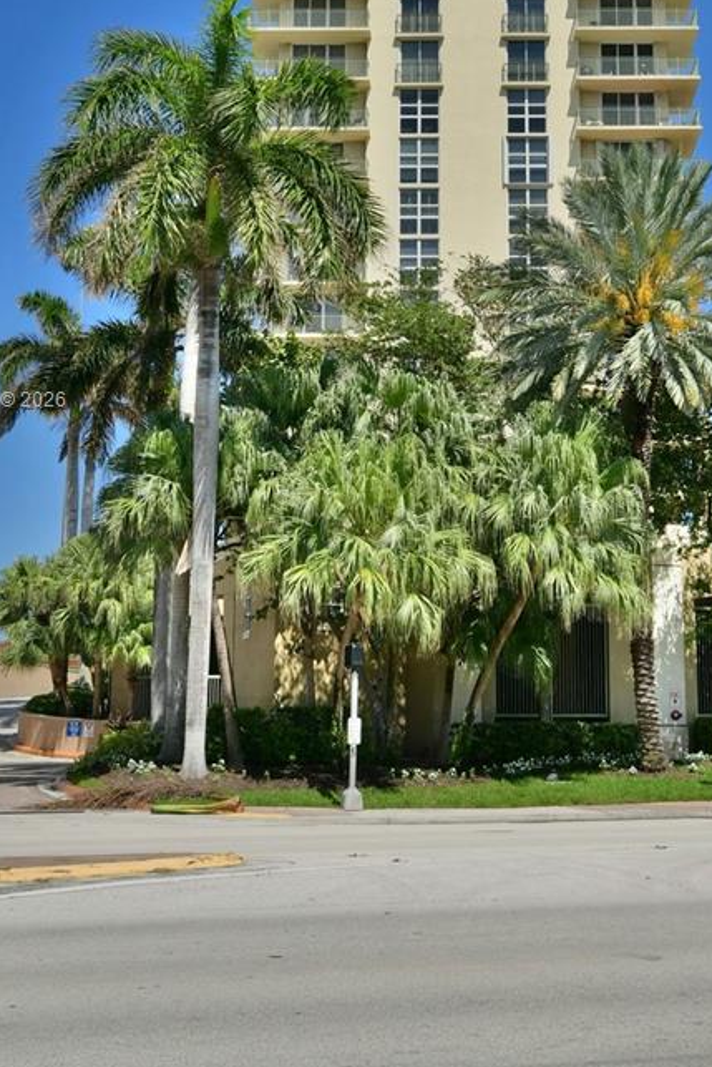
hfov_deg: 24.1
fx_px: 1660
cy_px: 402
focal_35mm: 56
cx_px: 465
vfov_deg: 35.4
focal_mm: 20
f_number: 9
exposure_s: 1/800
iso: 320
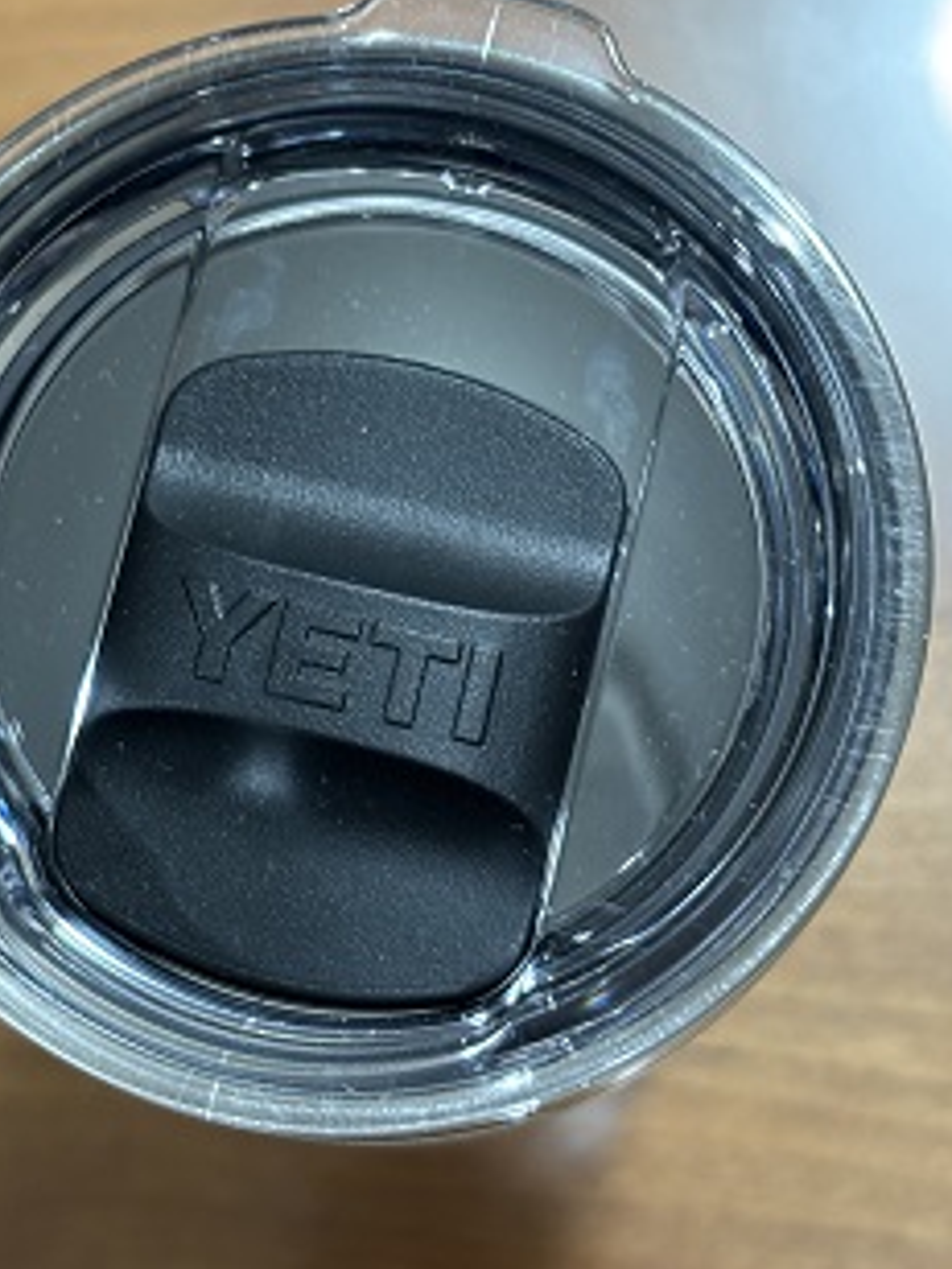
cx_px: 361
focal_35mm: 71
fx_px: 2603
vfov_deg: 27.3
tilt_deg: -75.1
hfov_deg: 20.7
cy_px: 494
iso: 250
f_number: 1.6
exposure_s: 1/33
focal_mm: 5.96
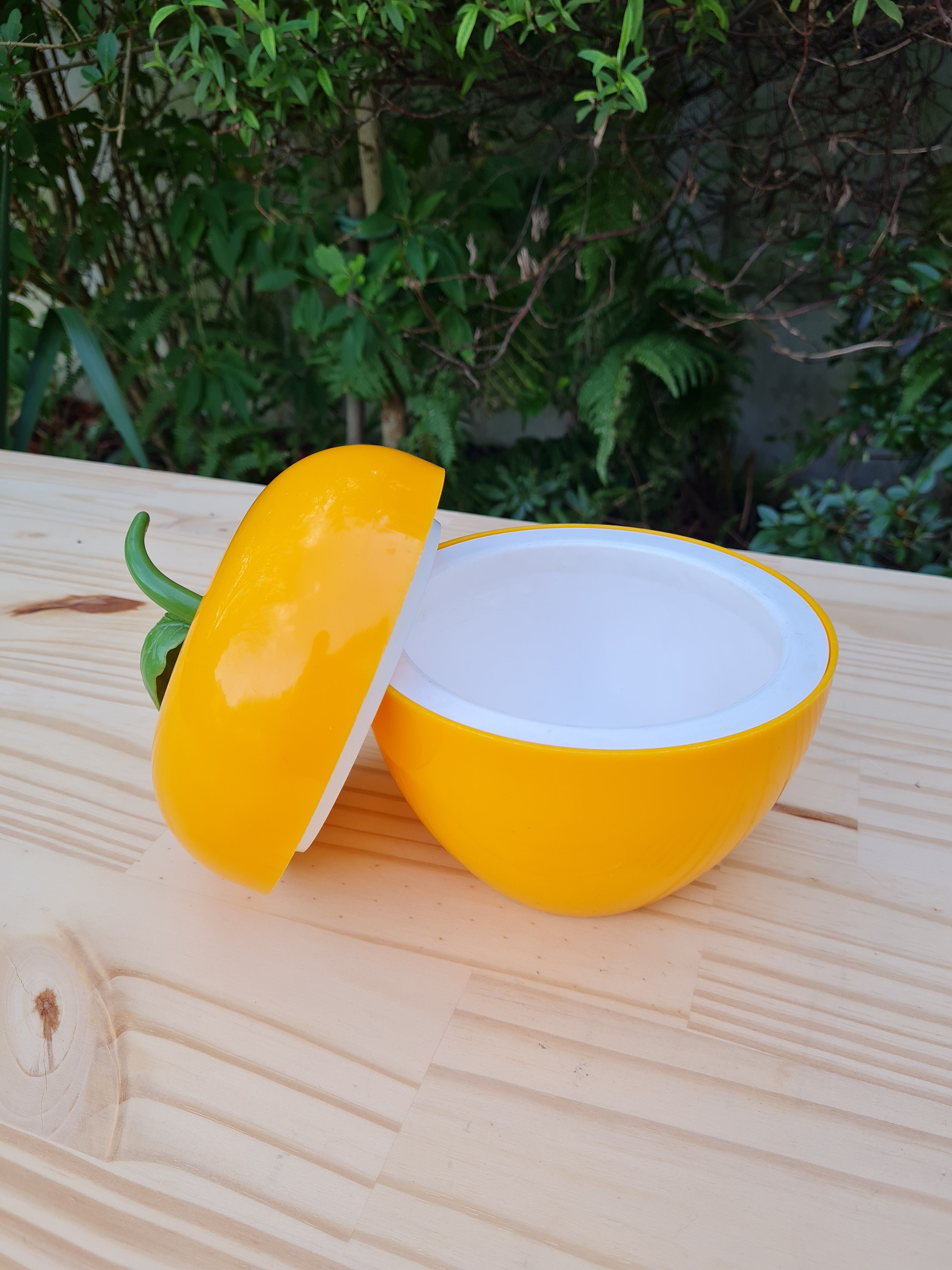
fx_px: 953
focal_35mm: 26
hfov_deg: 53.1
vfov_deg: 67.3
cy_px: 635
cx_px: 476
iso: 50
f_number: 1.8
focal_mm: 5.4
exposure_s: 1/239
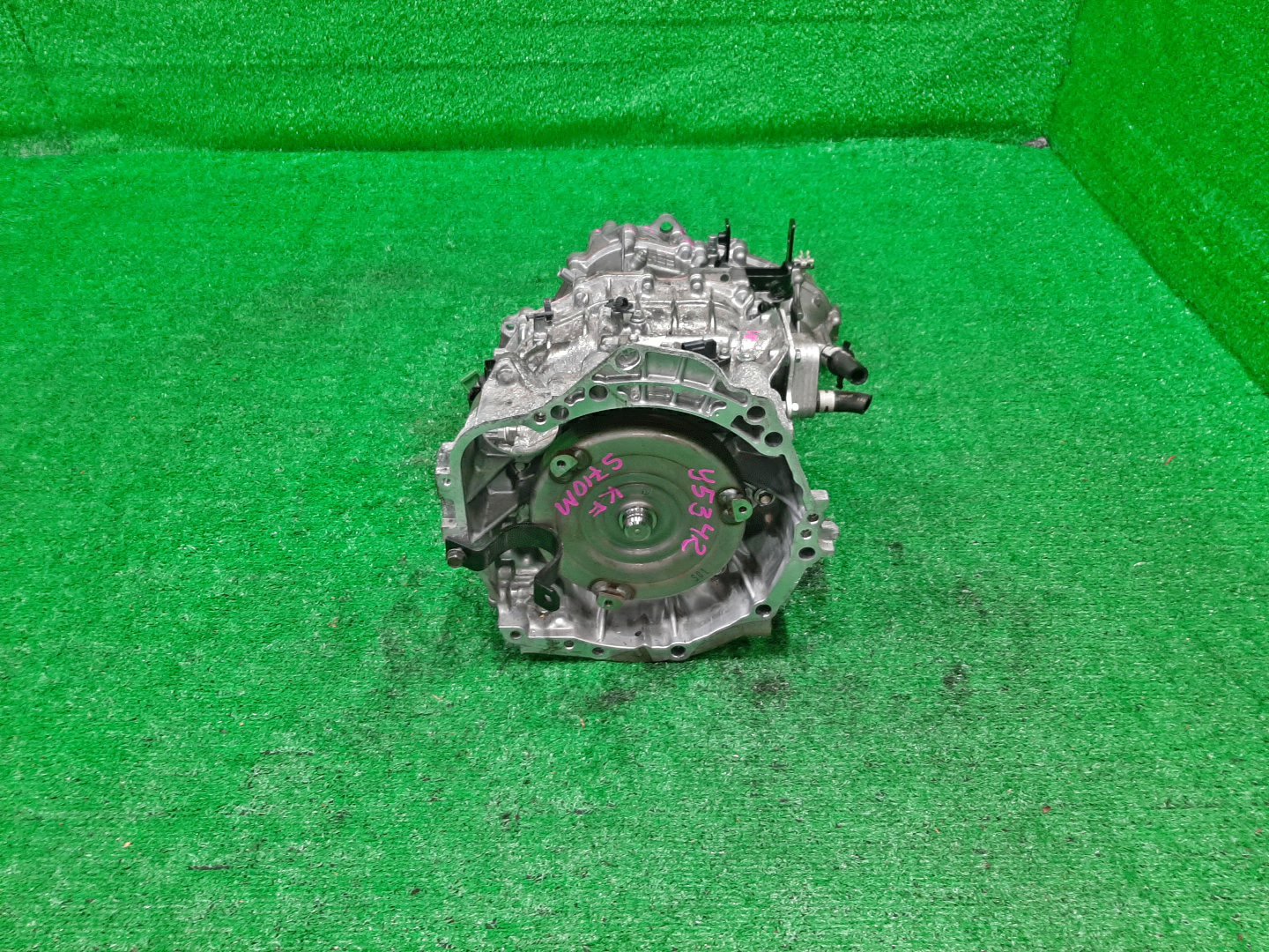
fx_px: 953
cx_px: 634
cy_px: 476
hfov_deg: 67.3
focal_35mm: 26
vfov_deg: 53.1
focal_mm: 3.93
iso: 143
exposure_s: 1/50
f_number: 1.7
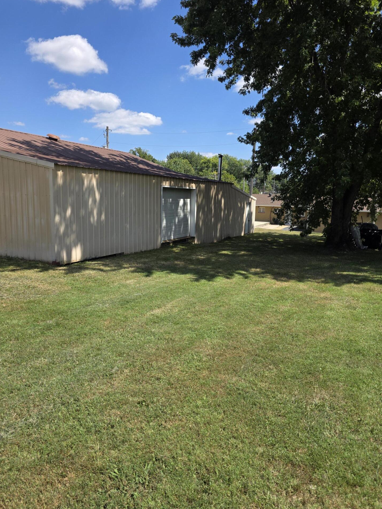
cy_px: 249
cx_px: 192
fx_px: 353
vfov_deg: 71.6
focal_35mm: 24
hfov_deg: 56.8
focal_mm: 6.3
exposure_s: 1/4766
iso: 80
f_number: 1.7
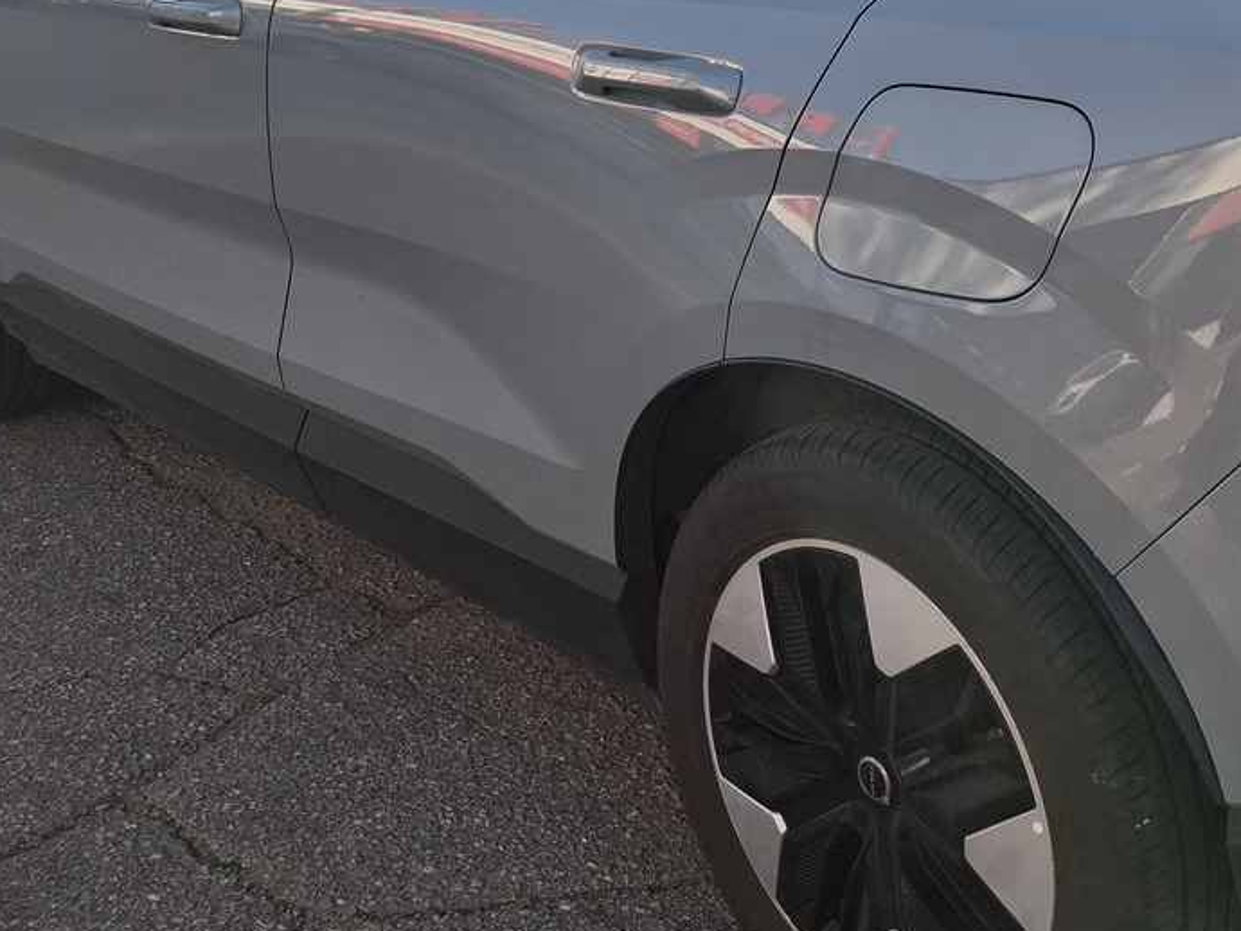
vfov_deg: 29.8
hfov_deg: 37.8
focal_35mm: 48
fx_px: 1721
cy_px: 244
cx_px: 1045
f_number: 1.8
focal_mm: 5.54
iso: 50
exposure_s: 1/695
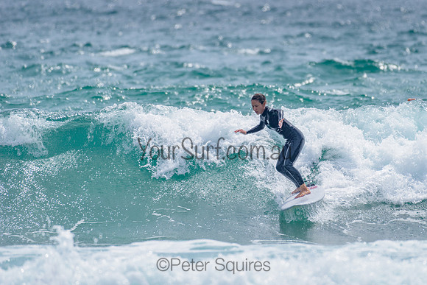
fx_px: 7267
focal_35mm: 613
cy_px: 110
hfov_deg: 3.4
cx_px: 262
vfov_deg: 2.2
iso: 110
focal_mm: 500
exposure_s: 1/2000
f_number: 5.6
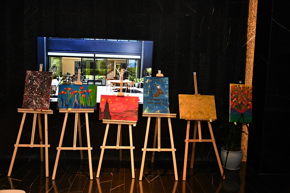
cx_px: 145
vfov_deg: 38.9
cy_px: 96
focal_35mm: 34
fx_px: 274
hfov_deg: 55.8
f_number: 5.6
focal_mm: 34
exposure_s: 1/125
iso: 2500
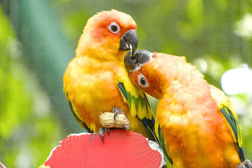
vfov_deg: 5.8
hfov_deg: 8.7
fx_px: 1659
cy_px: 84
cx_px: 126
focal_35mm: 237
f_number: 7.1
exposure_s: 1/50
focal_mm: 158
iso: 1000
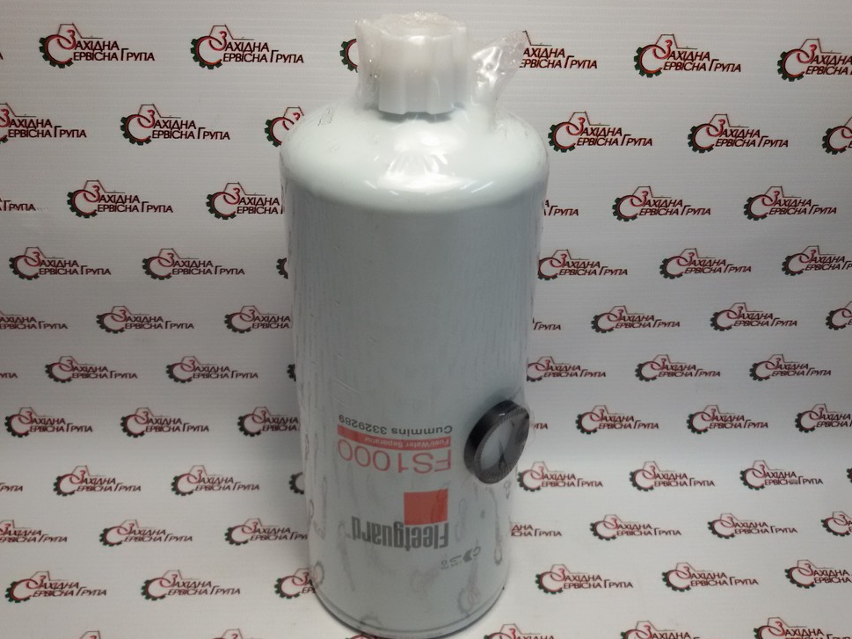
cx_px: 426
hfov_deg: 56.8
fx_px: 788
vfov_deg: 44.2
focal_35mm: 32
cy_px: 323
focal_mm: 2.93
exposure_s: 1/100
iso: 64
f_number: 2.4
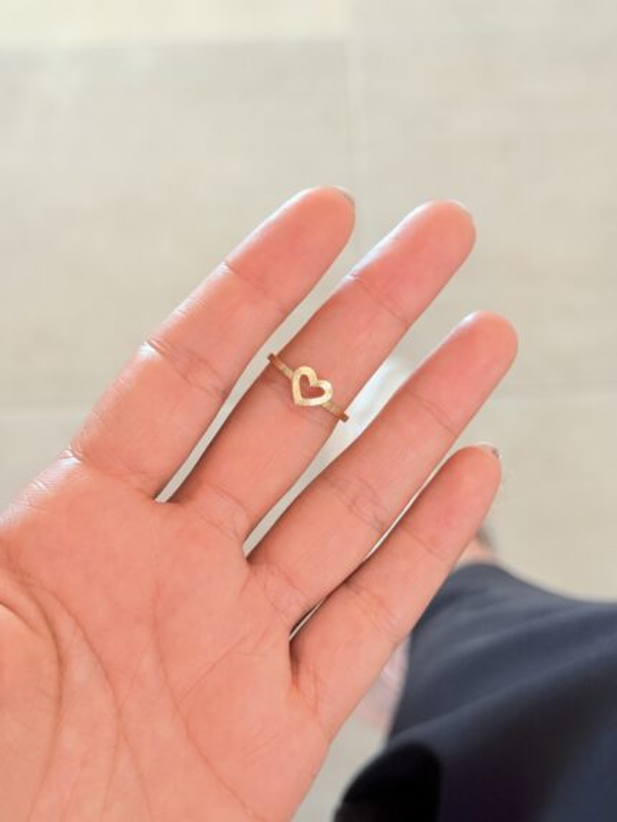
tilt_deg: -52.8
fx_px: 1140
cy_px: 411
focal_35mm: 48
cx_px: 308
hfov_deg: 30.3
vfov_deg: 39.6
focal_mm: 6.76
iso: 200
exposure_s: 1/60
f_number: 1.78
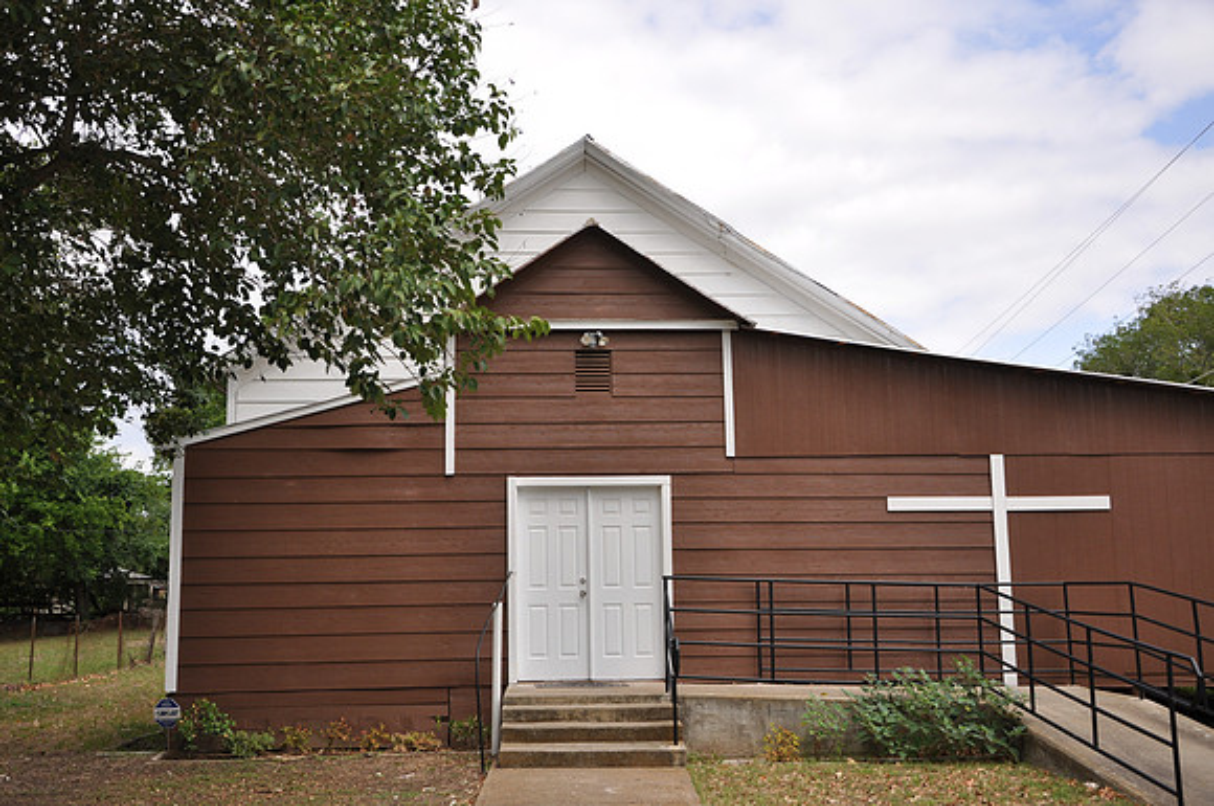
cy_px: 403
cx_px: 607
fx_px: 1263
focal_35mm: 38
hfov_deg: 51.3
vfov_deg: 35.4
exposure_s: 1/200
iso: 200
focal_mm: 25
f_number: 5.6
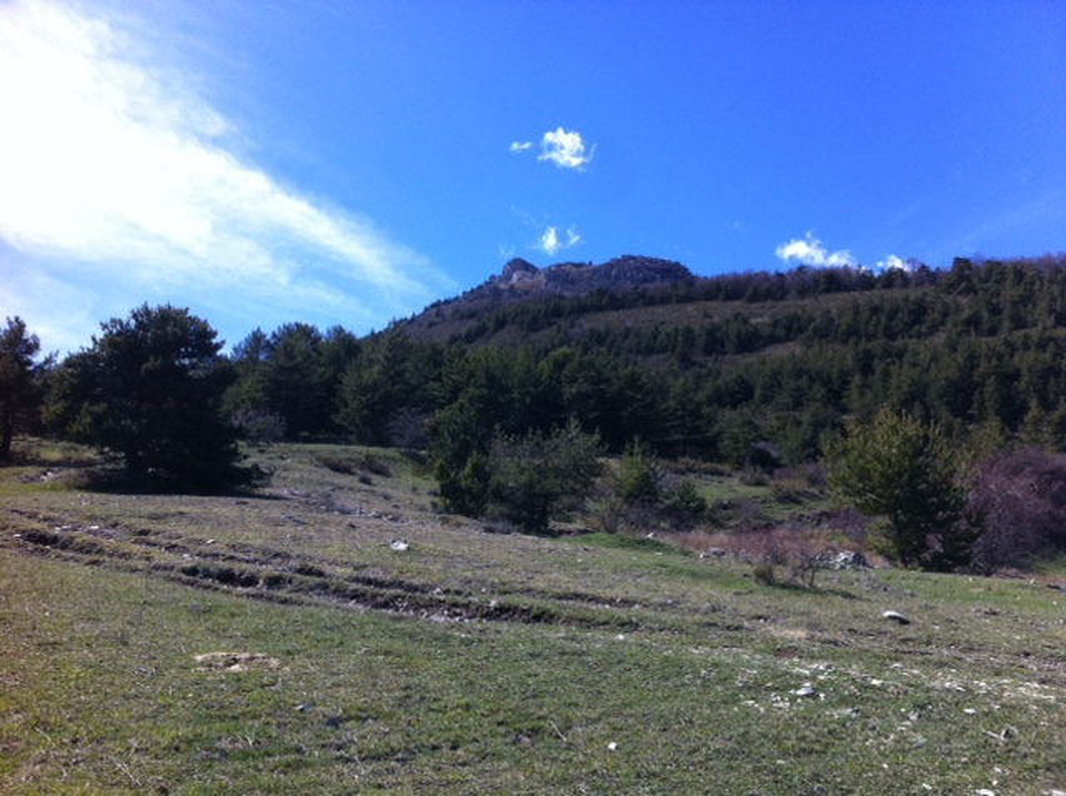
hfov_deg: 52.7
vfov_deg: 40.6
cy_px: 398
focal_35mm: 35
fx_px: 1076
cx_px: 533
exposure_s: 1/887
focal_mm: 3.85
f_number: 2.8
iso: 80
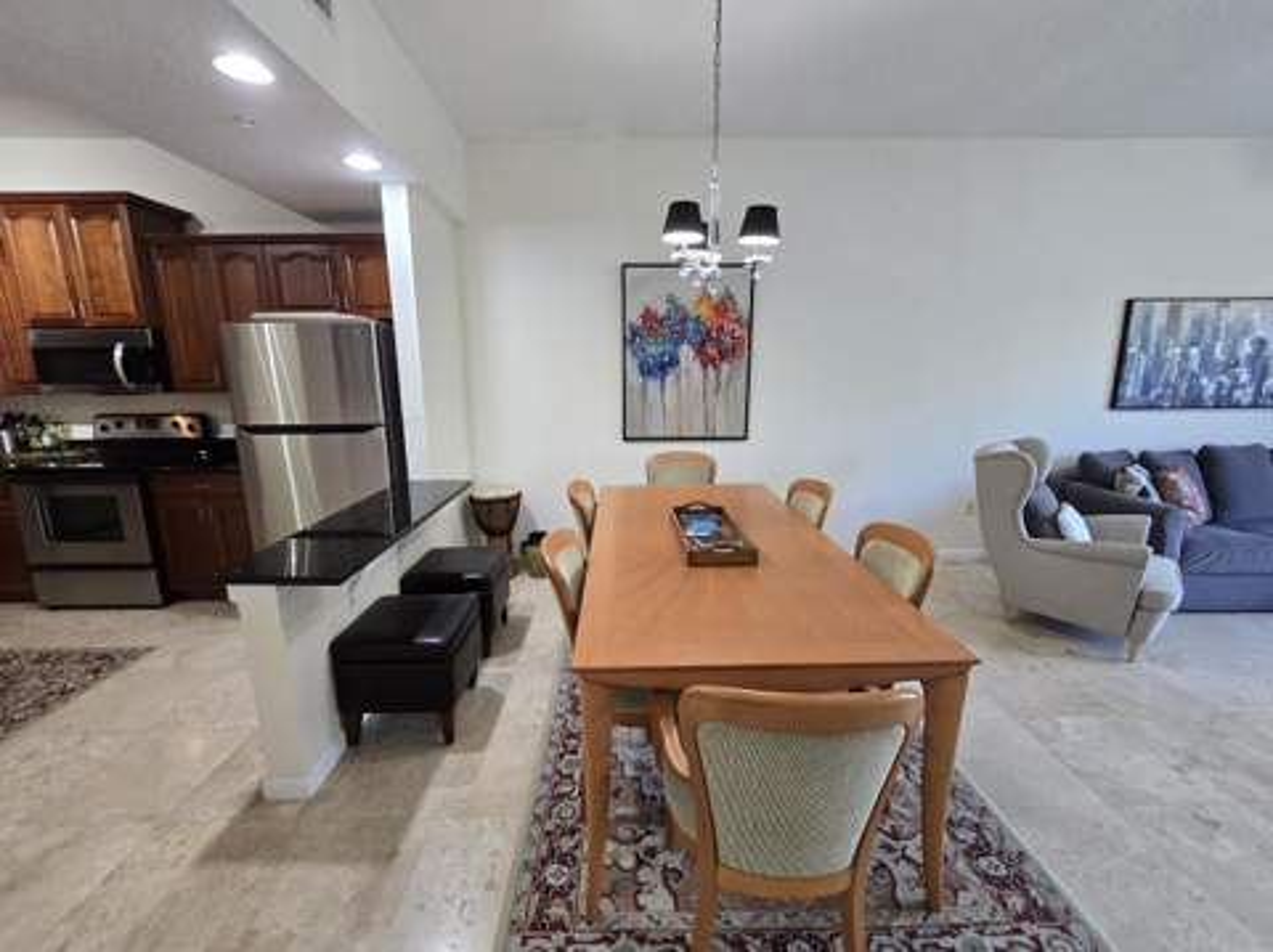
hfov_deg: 106.2
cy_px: 476
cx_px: 636
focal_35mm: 13
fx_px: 478
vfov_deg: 89.8
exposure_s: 1/60
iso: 250
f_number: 2.2
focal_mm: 2.2
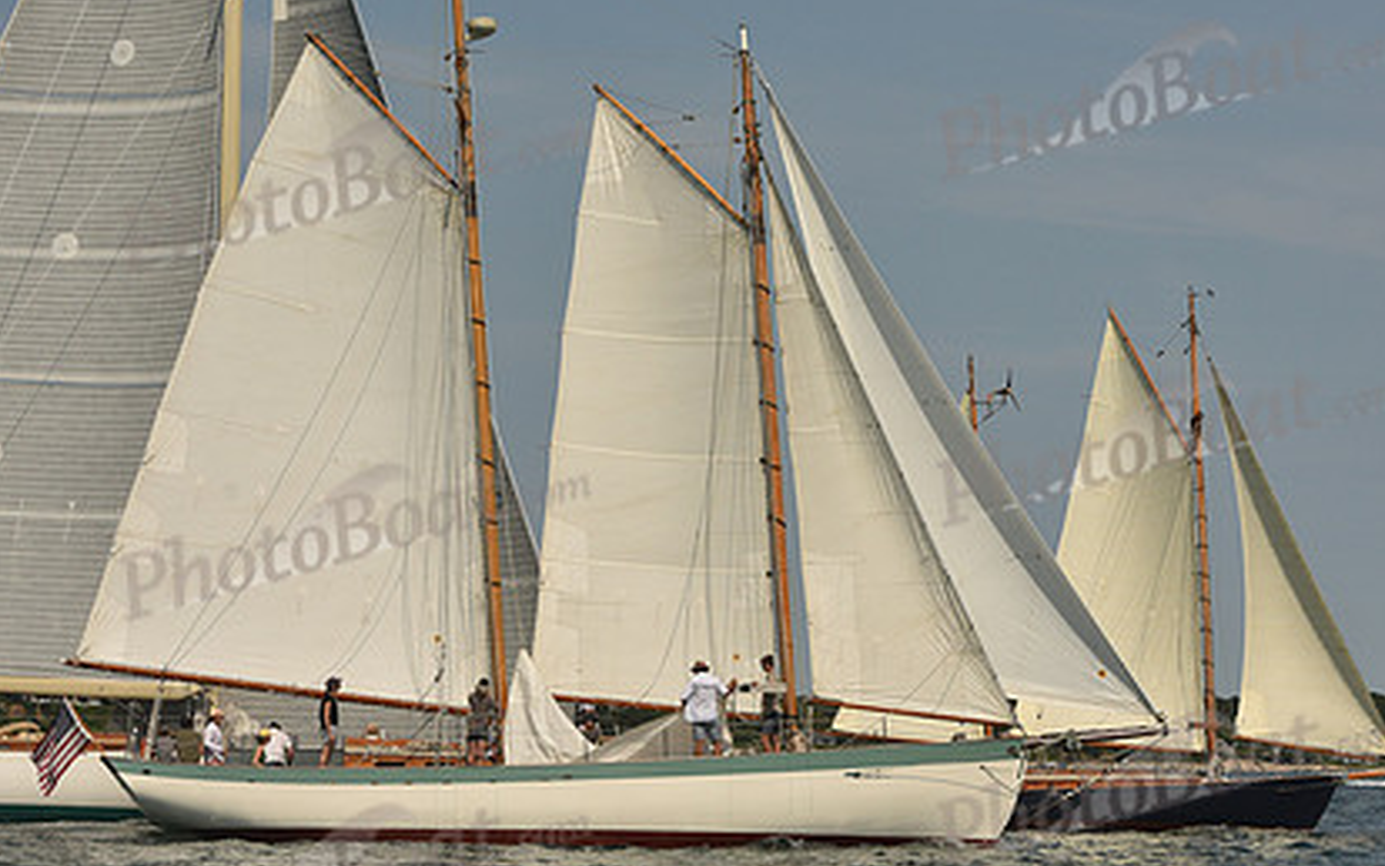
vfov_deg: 13.1
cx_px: 766
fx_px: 3776
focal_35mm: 100
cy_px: 313
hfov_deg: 20.8
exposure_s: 1/1250
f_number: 9
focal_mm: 70
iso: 320
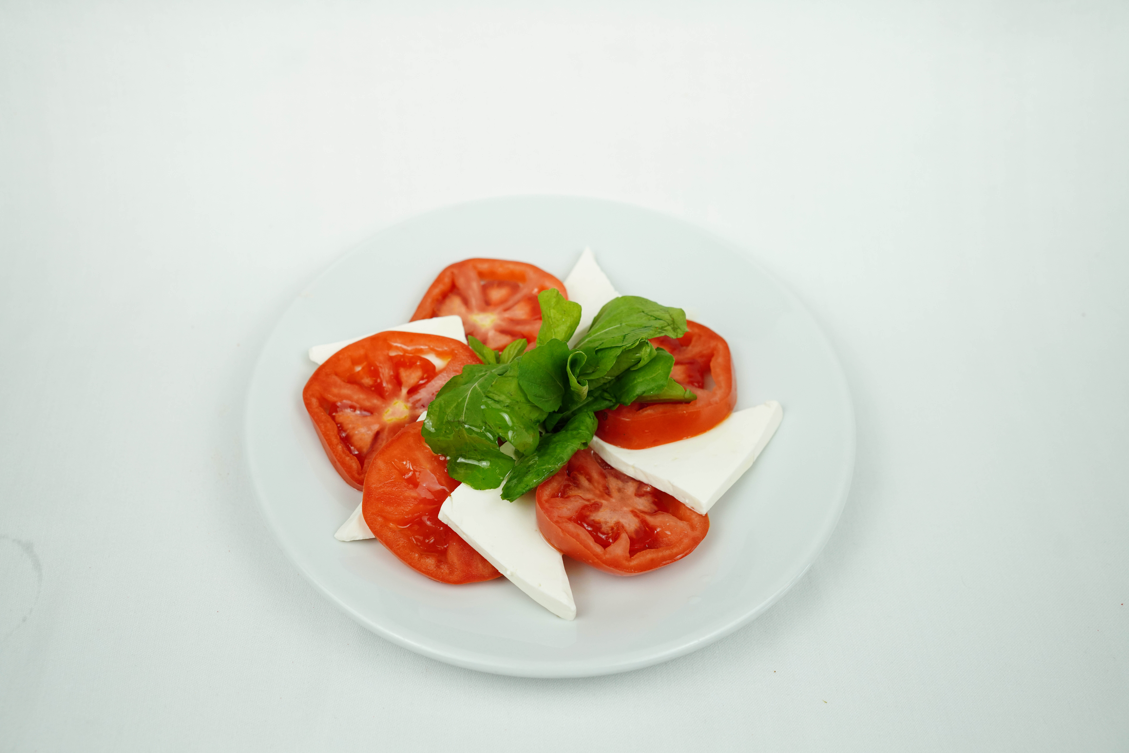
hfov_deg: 54.4
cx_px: 564
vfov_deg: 37.9
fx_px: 1098
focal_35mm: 35
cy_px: 376
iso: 1250
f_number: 4
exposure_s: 1/640
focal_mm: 35
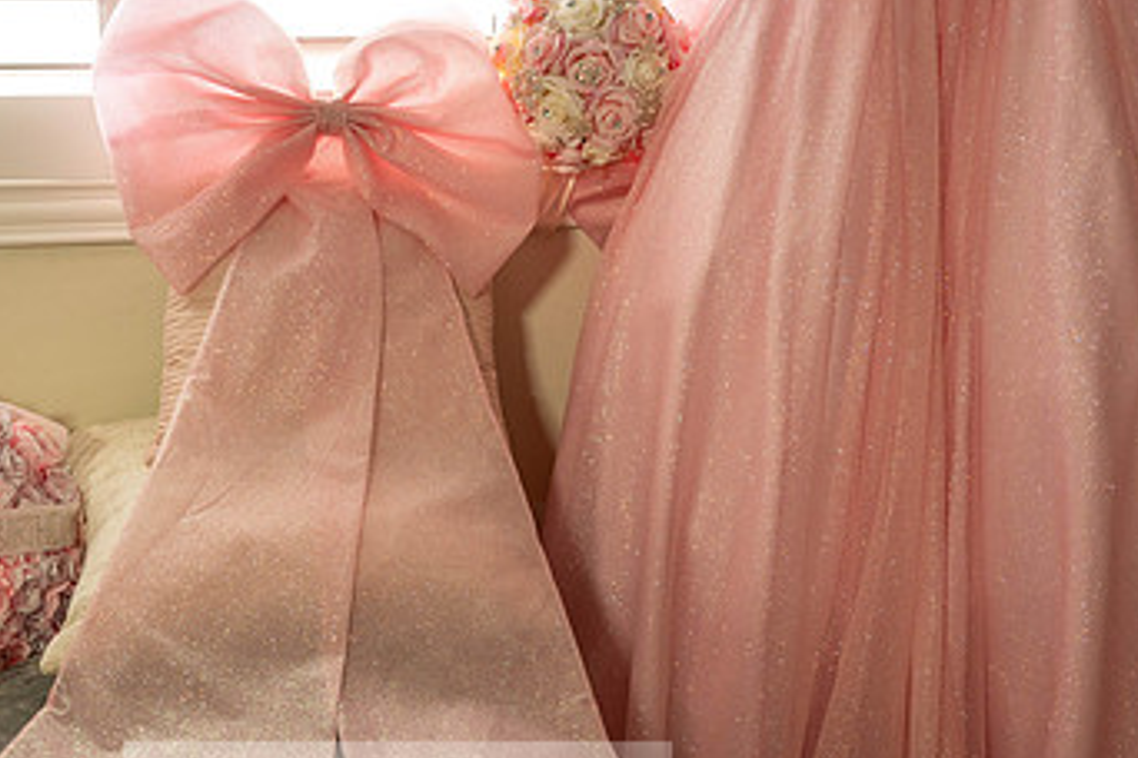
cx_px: 396
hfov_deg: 43.1
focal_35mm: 45
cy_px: 507
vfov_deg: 29.7
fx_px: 1422
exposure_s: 1/250
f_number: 2.8
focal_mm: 26.5
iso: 640
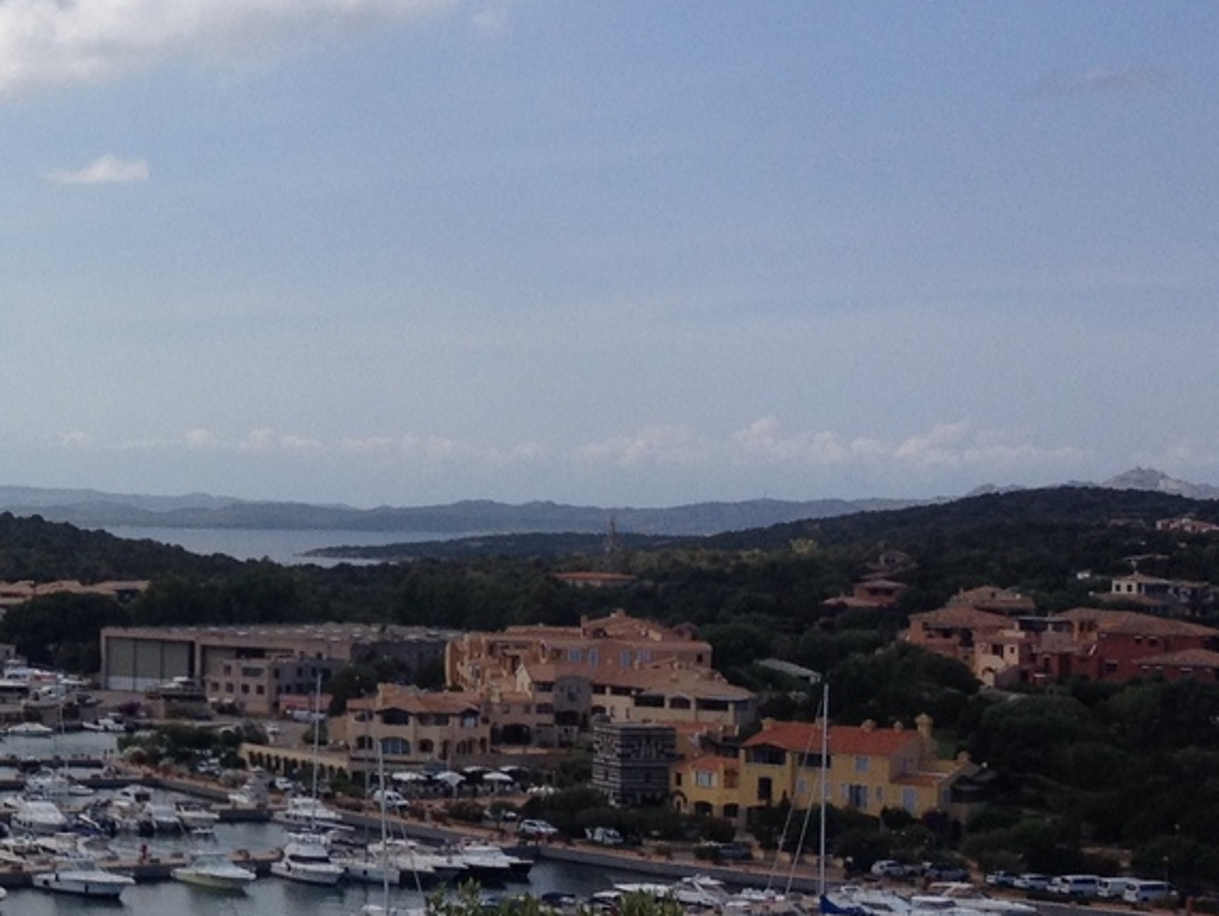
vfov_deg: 15.1
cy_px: 504
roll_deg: -0.6
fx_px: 3453
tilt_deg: -2.2
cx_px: -286
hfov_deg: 18.8
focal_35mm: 98
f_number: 2.4
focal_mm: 4.28
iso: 50
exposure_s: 1/2123
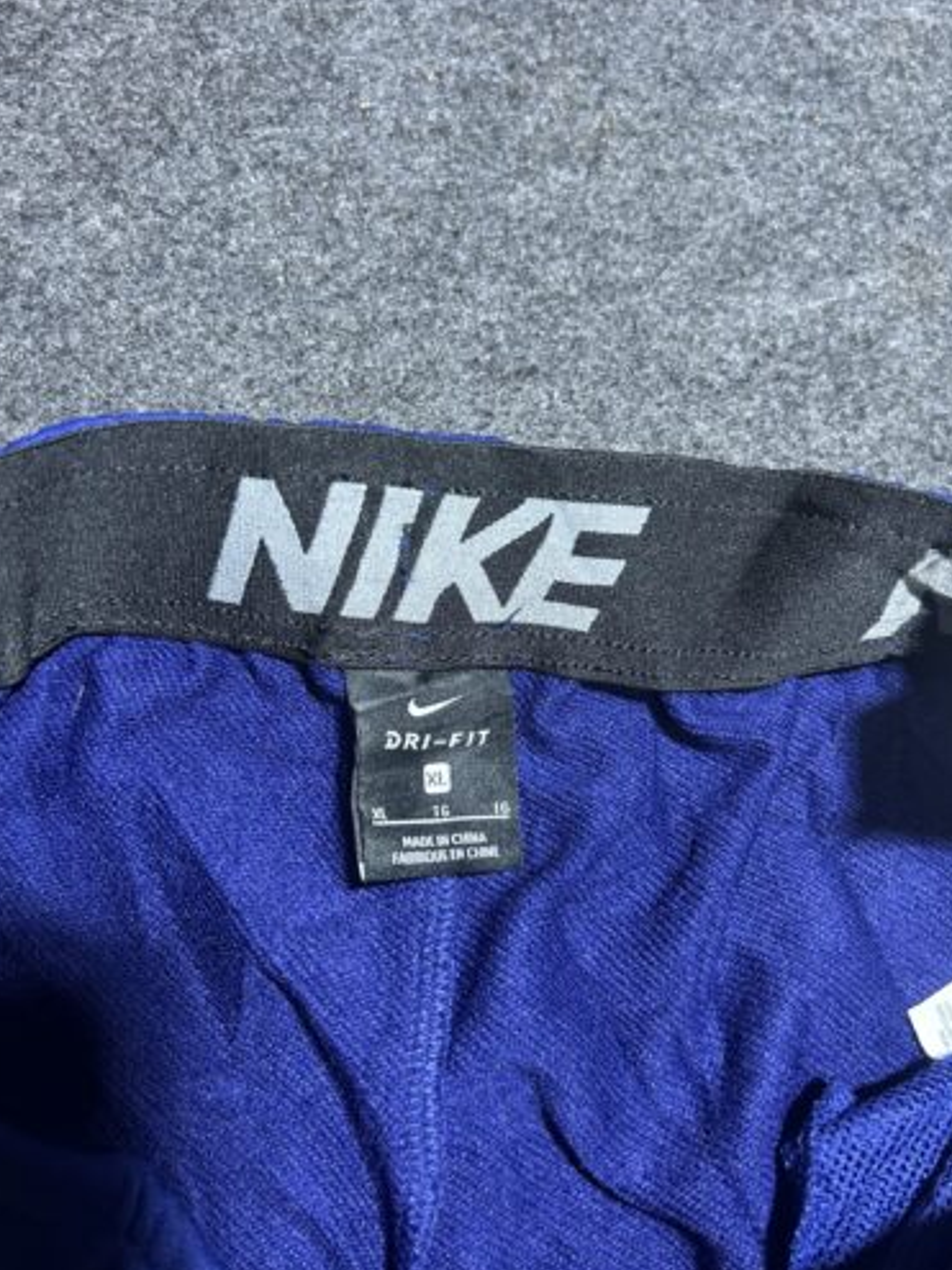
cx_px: 472
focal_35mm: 28
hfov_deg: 49.7
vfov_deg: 63.4
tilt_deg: -47.4
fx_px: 1027
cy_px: 617
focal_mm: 5.7
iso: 200
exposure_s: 1/50
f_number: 1.5
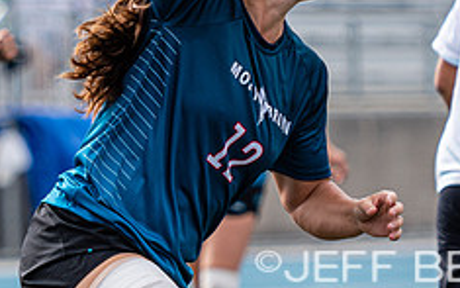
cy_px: 27
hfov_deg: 3.1
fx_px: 8439
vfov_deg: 2.0
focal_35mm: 673
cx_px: 214
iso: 100
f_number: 2.8
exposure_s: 1/1000
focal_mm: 145
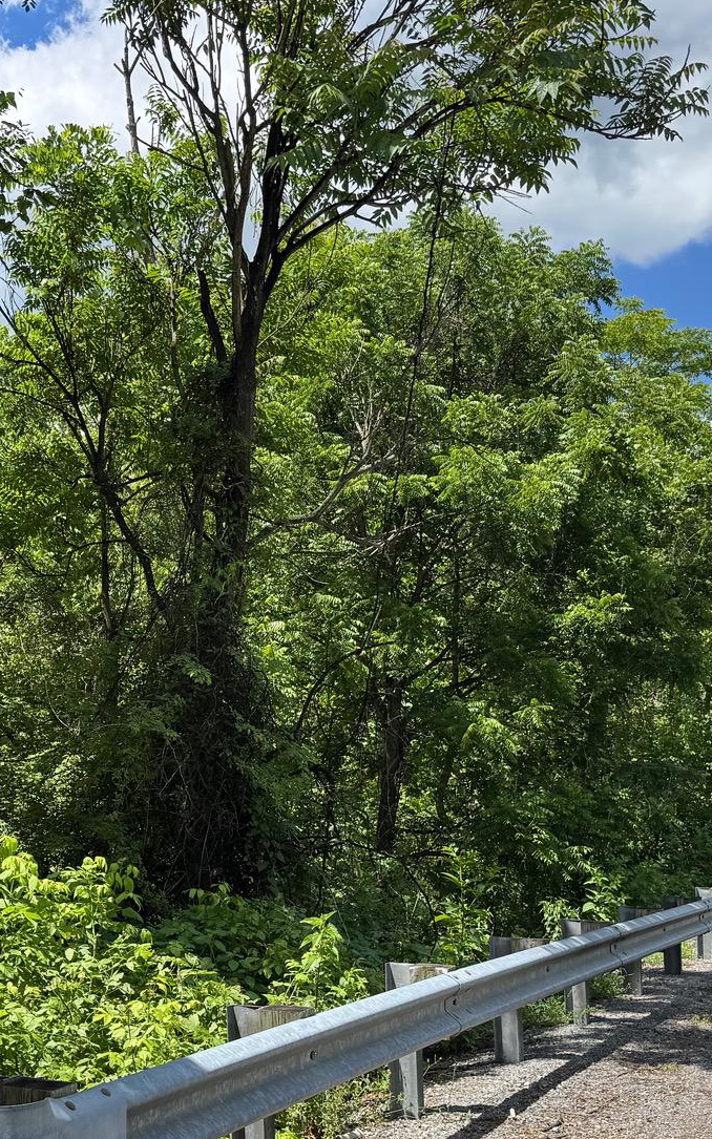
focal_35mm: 48
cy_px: 671
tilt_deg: +3.0
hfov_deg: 26.2
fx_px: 1490
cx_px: 107
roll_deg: -0.2
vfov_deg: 41.7
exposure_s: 1/2174
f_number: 1.78
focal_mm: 6.76
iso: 80
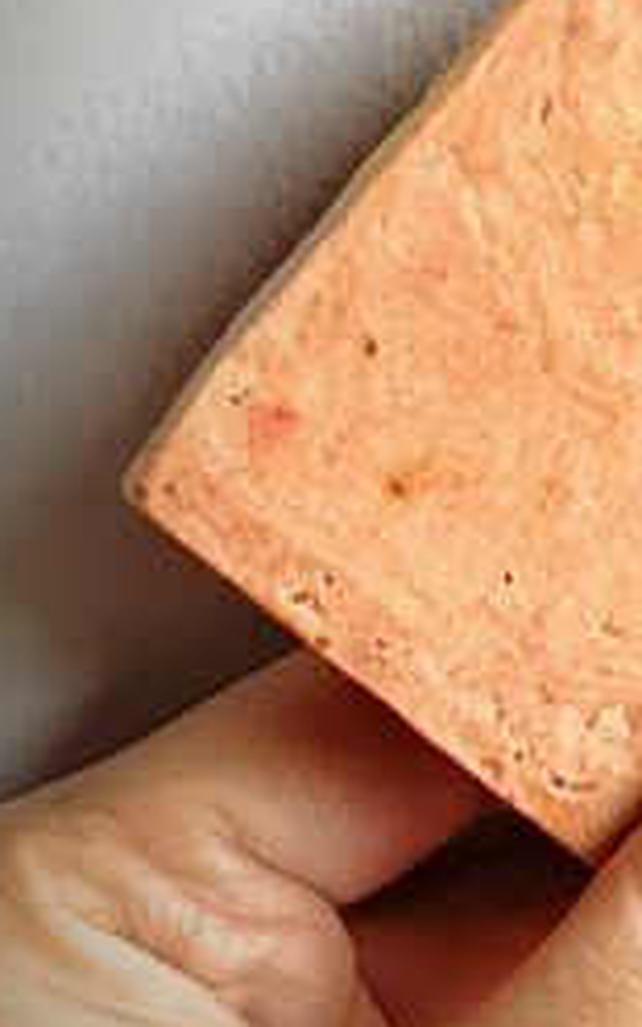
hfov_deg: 8.2
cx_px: 808
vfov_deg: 13.2
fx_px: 4451
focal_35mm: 159
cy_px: 495
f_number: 1.65
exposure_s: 1/125
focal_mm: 6.11
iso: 159
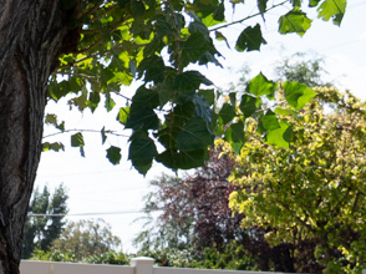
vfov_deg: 8.3
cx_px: -635
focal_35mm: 161
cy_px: 699
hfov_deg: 10.0
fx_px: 1701
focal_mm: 24
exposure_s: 1/250
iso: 100
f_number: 5
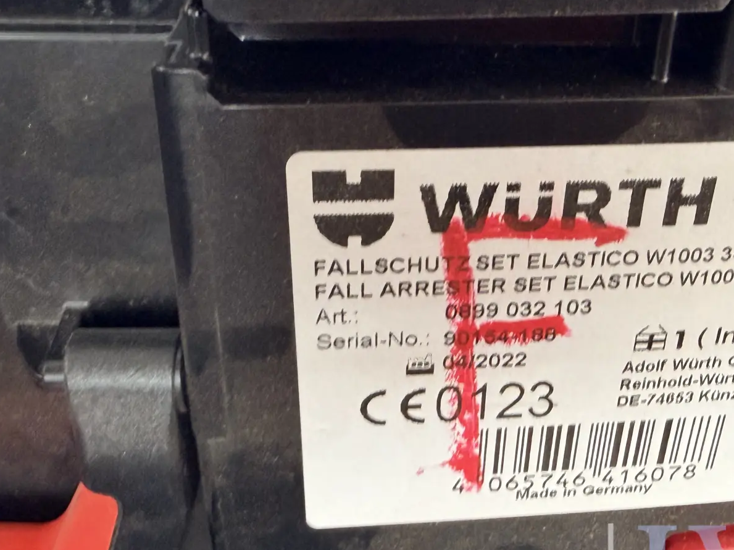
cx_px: 510
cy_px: 260
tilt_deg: -27.2
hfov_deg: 43.9
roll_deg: -3.3
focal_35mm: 42
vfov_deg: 34.3
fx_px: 890
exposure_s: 1/50
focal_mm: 2.22
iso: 320
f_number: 2.2
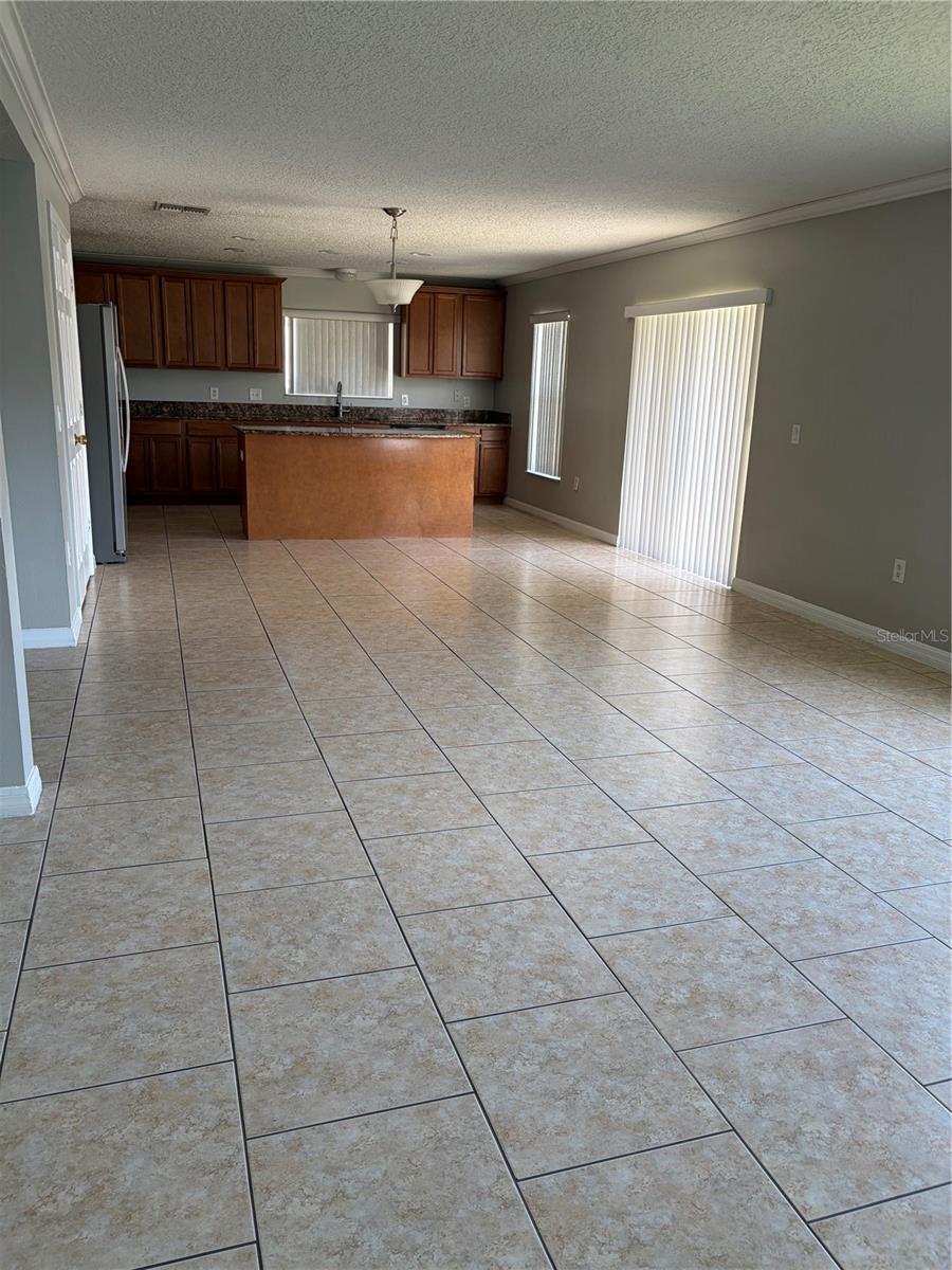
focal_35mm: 26
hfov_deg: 53.1
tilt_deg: -14.1
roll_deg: -2.3
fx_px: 953
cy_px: 635
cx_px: 476
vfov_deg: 67.3
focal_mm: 5.96
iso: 80
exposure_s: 1/122
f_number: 1.6
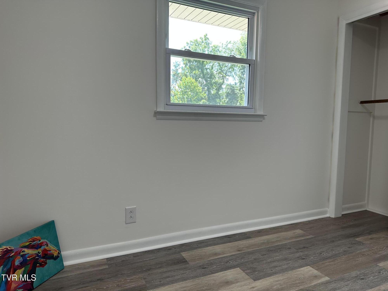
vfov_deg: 56.8
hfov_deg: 71.6
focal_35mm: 24
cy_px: 146
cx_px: 194
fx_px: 269
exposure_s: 1/161
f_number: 1.78
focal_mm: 6.86
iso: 100
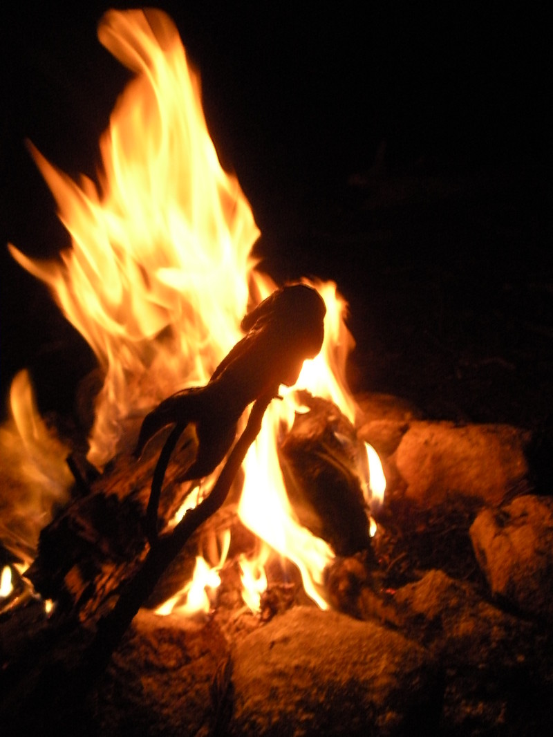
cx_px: 276
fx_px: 767
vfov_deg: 51.3
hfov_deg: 39.7
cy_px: 368
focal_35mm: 36
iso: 400
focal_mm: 6.3
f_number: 3.5
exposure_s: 1/18.8
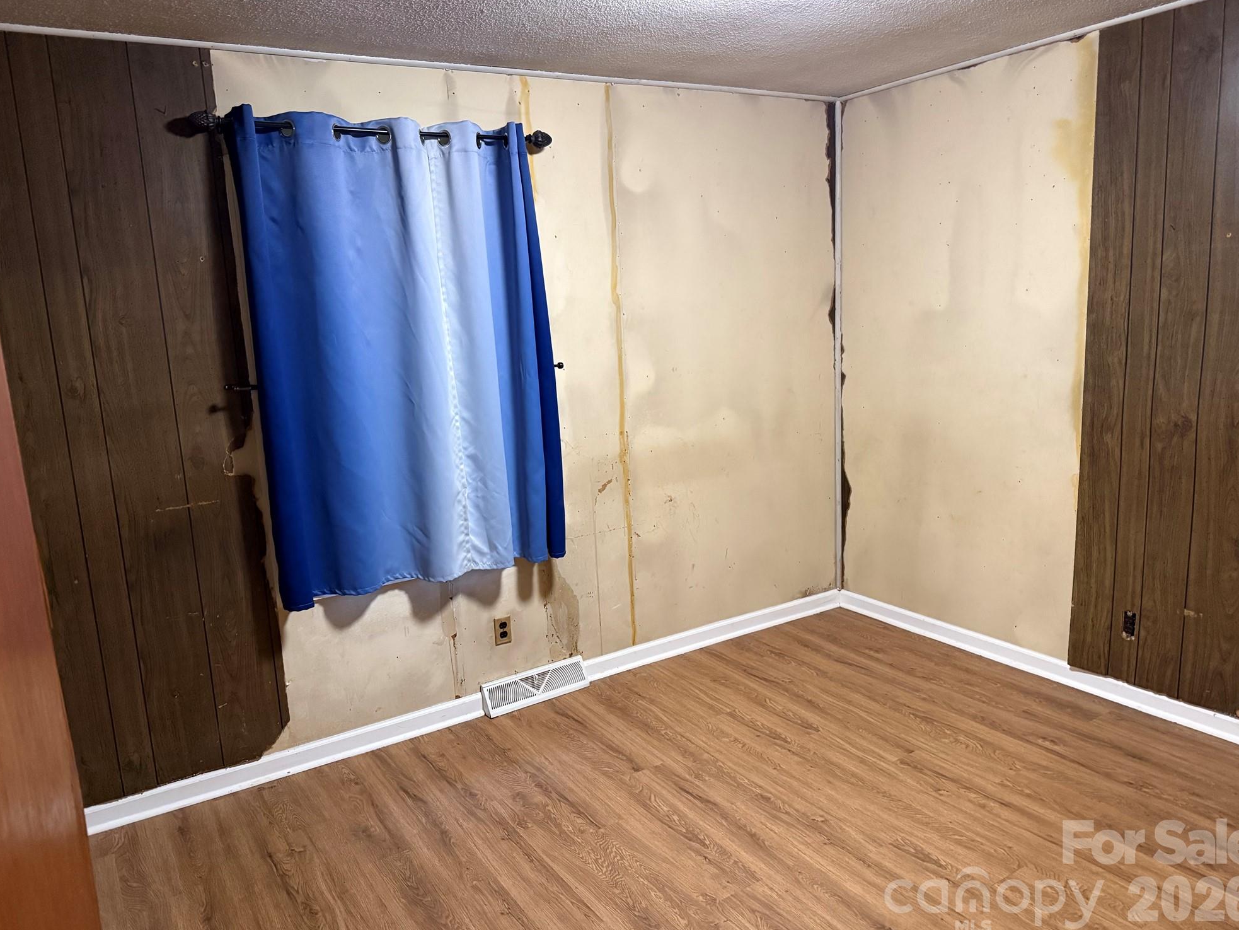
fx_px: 895
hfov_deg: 69.4
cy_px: 460
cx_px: 618
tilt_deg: -9.8
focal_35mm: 25
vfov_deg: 54.9
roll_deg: +2.3
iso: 800
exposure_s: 1/60
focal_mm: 6.76
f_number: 1.78
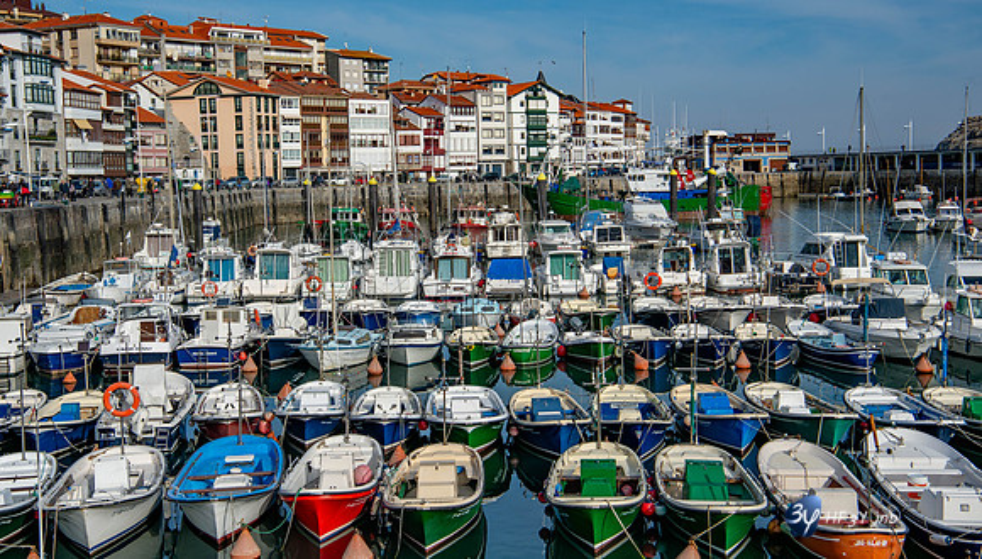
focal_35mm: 50
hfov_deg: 40.9
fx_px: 1318
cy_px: 258
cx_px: 491
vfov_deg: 23.9
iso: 100
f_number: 10
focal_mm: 48
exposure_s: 1/400
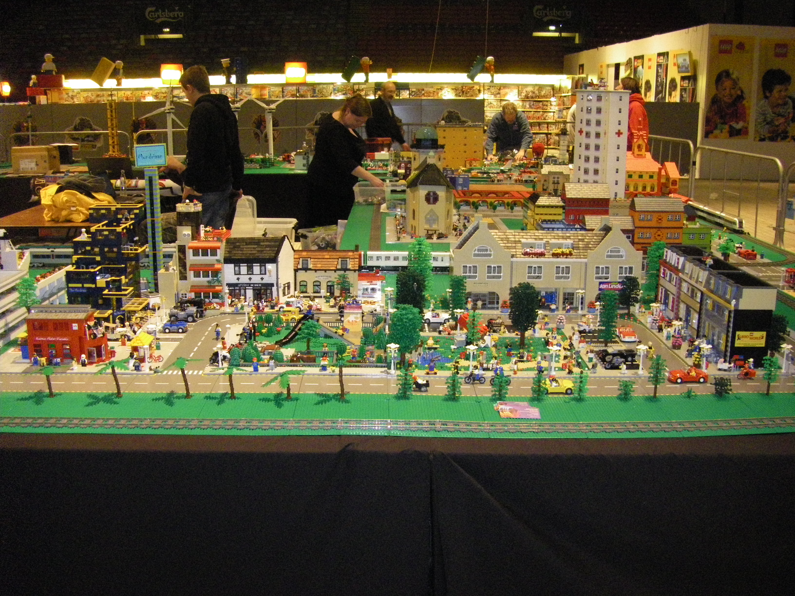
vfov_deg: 37.7
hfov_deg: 49.0
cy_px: 298
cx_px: 398
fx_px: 873
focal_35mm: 38
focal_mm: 6.3
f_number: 3.5
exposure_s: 1/50
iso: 800
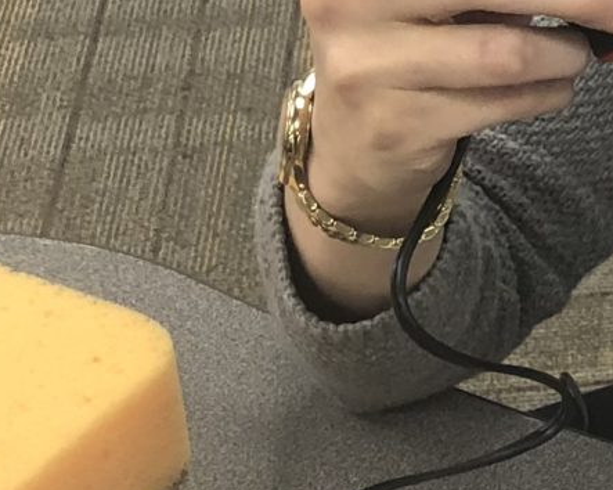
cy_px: 130
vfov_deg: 9.8
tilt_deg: -32.3
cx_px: 958
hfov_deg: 11.6
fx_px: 2865
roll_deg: +1.5
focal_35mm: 158
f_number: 1.8
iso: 32
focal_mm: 3.99
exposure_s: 1/30
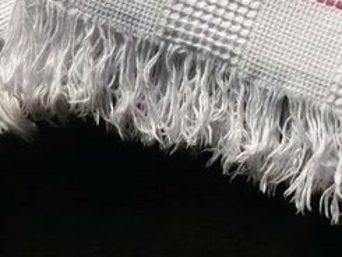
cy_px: -65
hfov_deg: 19.6
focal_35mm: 100
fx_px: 988
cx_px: 109
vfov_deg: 14.3
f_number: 2.8
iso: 400
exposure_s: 1/200
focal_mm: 5.8
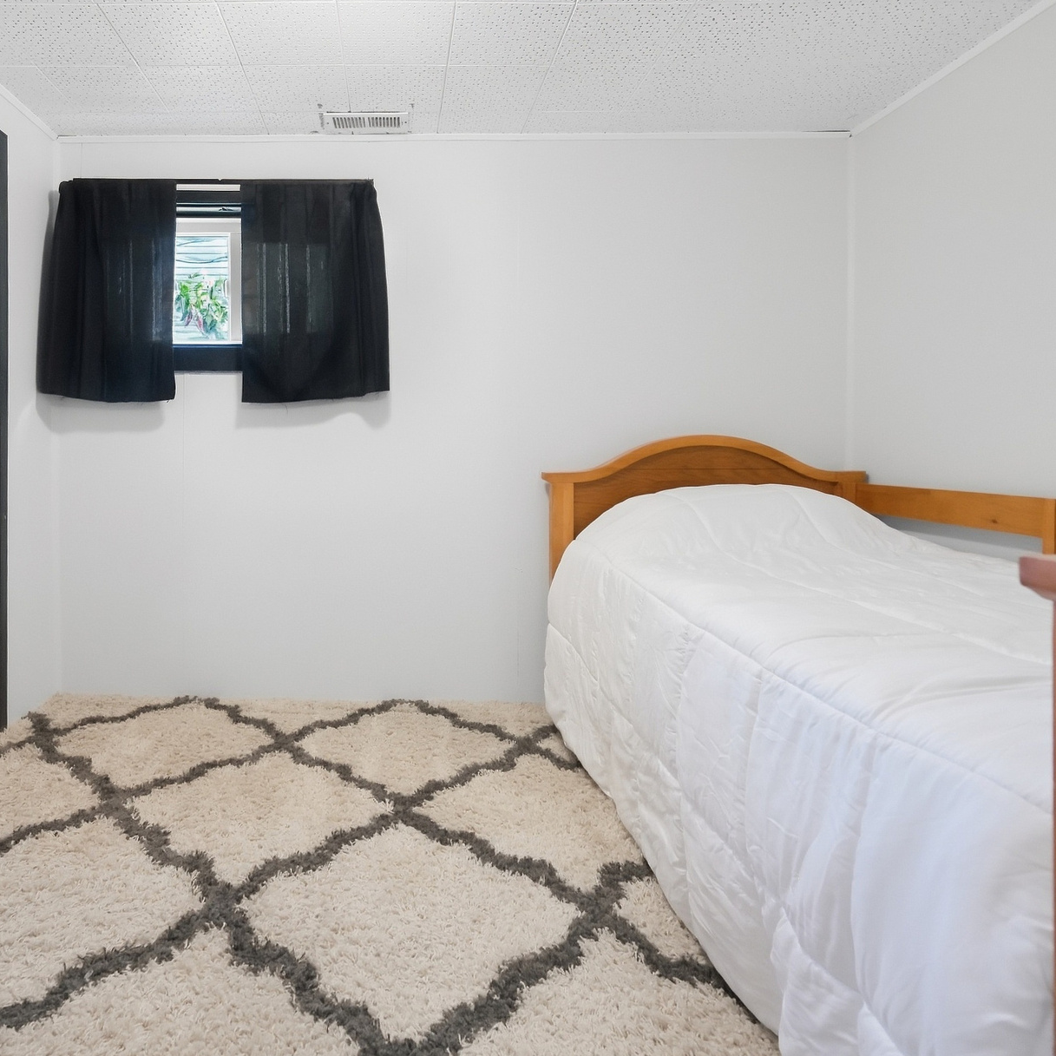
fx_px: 690
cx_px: 391
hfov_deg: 73.5
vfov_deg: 74.6
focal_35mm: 20
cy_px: 475
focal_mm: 14
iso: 1000
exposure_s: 1/100
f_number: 4.5
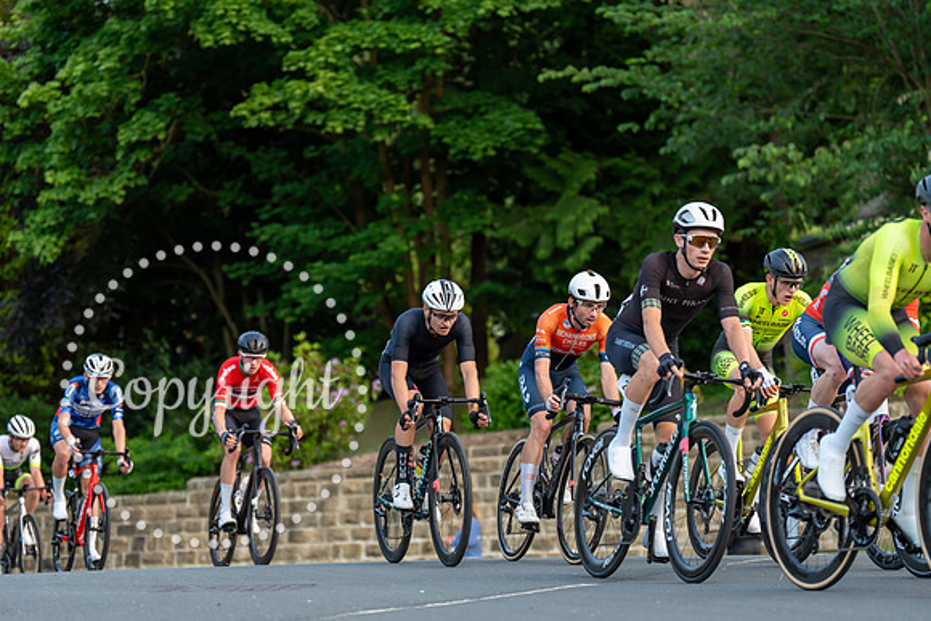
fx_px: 2716
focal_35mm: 105
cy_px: 310
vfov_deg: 13.0
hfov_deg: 19.5
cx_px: 466
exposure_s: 1/1000
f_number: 2.8
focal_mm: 105
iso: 1250
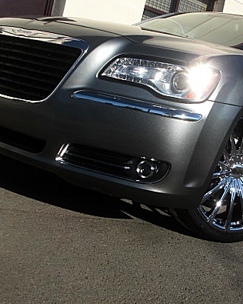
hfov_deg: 26.6
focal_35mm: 57
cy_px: 131
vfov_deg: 33.0
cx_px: 158
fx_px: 512
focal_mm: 6.3
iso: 50
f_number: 7.9
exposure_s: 1/160
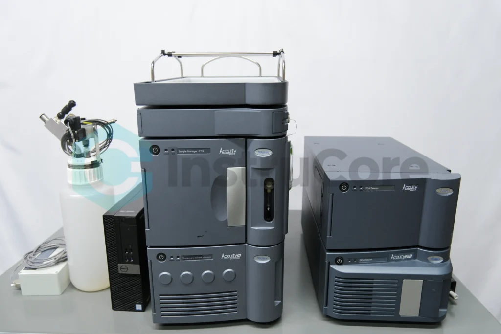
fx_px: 362
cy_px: 167
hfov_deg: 69.4
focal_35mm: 26
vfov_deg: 49.6
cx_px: 250
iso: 500
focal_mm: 17
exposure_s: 1/30
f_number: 2.8
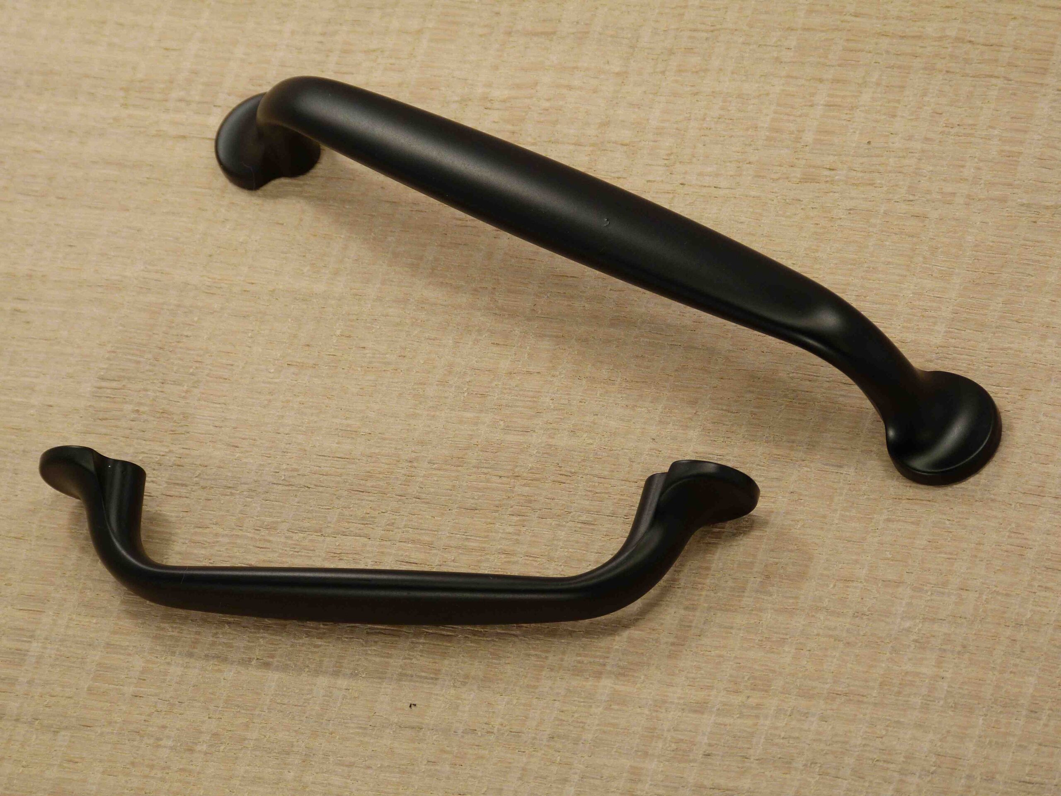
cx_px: 530
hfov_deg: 9.5
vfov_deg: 7.1
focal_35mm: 209
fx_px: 6406
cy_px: 398
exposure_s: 1/80
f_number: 3.9
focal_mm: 37.7
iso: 100
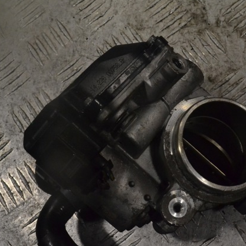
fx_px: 455
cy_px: 123
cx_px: 143
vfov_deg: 30.2
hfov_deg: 30.2
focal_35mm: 57
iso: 3200
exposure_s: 1/500
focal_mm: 29
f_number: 11
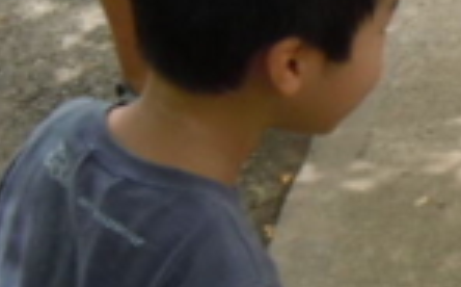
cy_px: 147
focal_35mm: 129
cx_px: 785
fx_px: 1618
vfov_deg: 10.1
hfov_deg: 14.6
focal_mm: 5.4
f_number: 3.5
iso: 100
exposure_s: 1/200
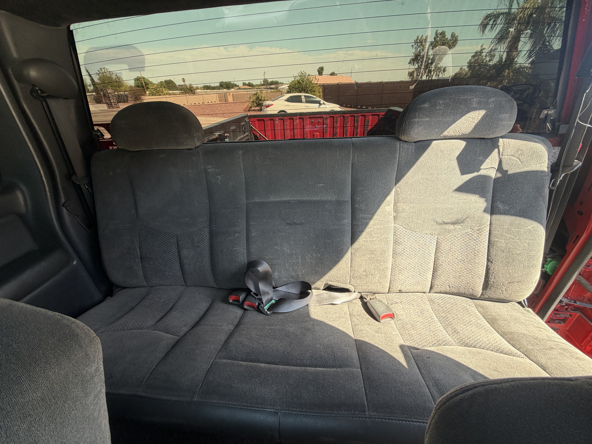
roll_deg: +2.2
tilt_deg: -30.0
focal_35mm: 14
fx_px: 239
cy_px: 222
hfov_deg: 102.1
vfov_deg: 85.7
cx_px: 296
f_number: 2.2
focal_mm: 2.22
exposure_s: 1/121
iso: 64
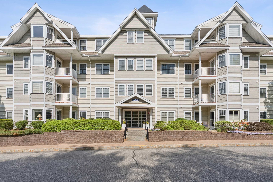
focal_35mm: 16
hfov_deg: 96.7
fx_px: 121
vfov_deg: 73.8
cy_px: 91
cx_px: 136
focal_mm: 16
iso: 320
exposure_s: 1/800
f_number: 7.1
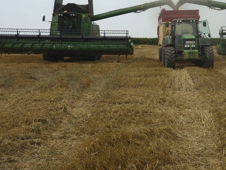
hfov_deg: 31.8
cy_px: 29
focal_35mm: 59
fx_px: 385
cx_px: 182
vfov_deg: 24.3
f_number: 8
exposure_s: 1/250
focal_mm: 5.5
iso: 100
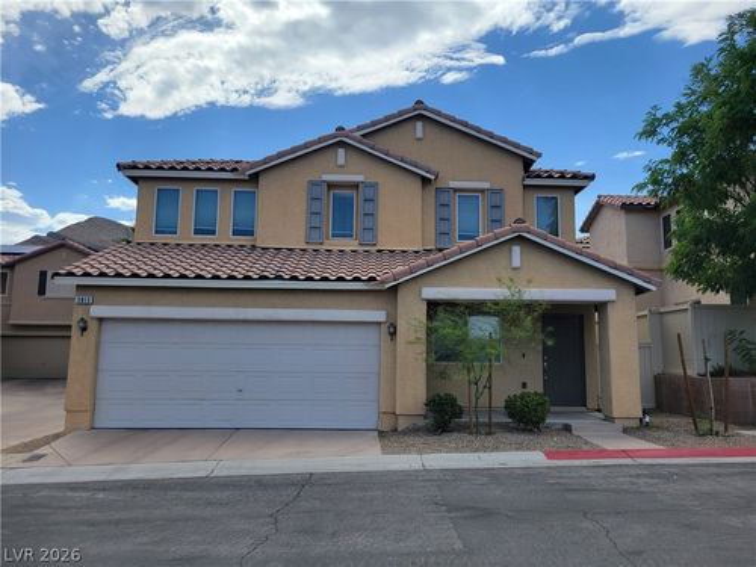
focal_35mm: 26
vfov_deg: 53.1
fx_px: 568
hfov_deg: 67.3
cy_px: 284
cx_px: 378
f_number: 1.8
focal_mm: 5.4
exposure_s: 1/2510
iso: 40
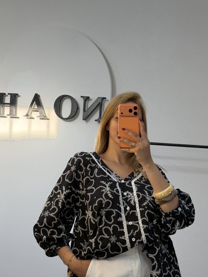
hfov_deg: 24.8
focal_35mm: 59
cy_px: 159
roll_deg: -4.4
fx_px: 473
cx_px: 111
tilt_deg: -15.6
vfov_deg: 32.6
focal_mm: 6.76
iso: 64
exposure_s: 1/172
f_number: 1.78
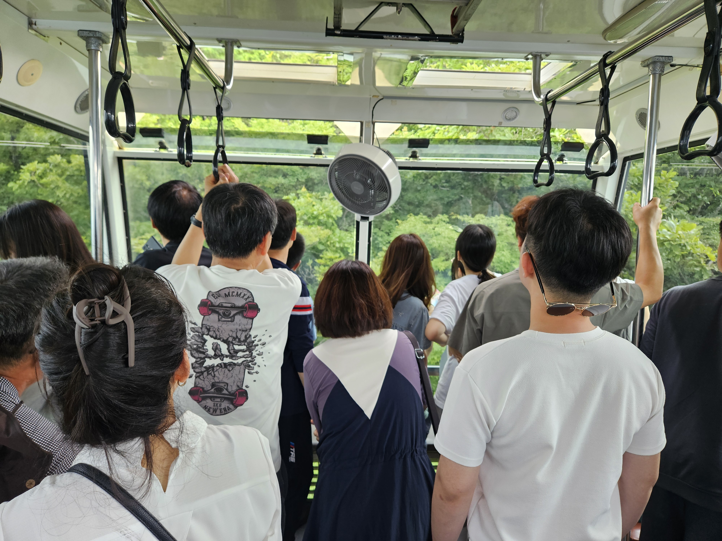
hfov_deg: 73.9
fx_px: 480
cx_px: 361
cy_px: 270
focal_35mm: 23
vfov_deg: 58.9
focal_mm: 5.4
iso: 125
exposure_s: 1/180
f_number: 1.8
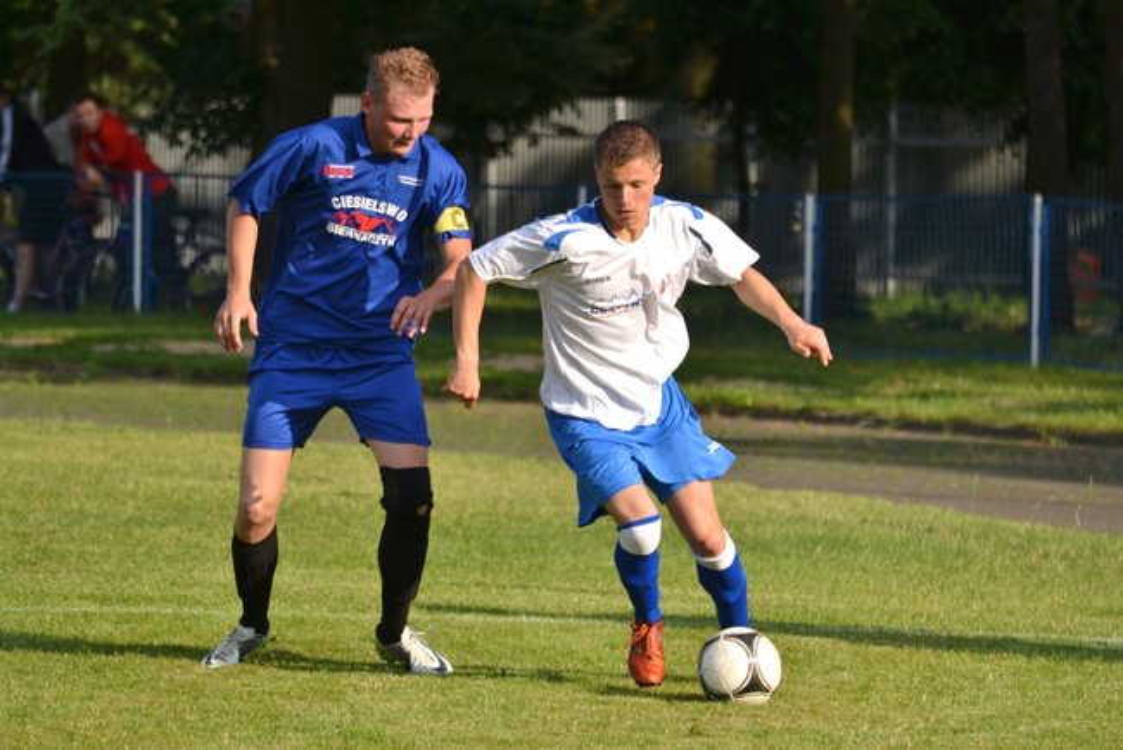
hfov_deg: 8.9
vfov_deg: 5.9
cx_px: 562
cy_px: 375
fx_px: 7256
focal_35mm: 232
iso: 200
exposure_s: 1/1000
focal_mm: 155
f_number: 4.8
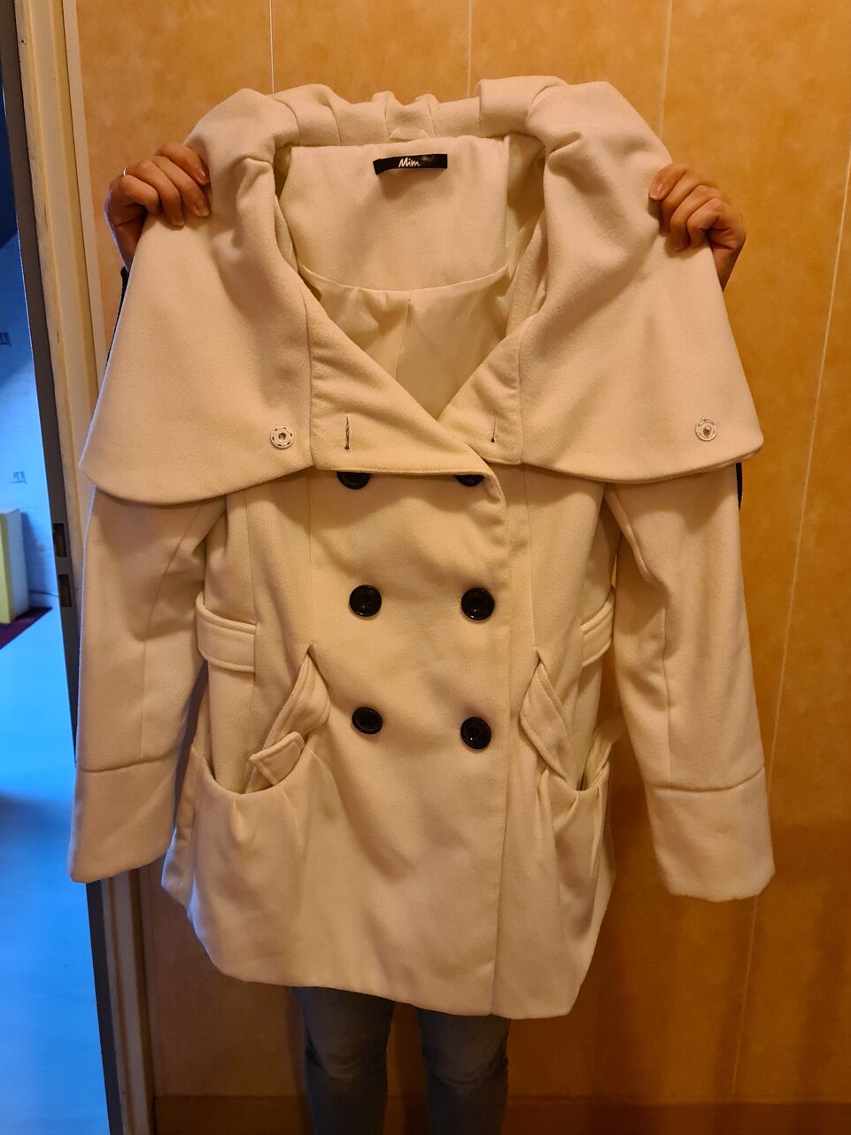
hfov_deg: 53.0
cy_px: 564
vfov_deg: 67.3
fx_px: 853
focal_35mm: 26
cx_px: 428
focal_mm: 7
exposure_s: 1/100
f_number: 1.8
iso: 1000
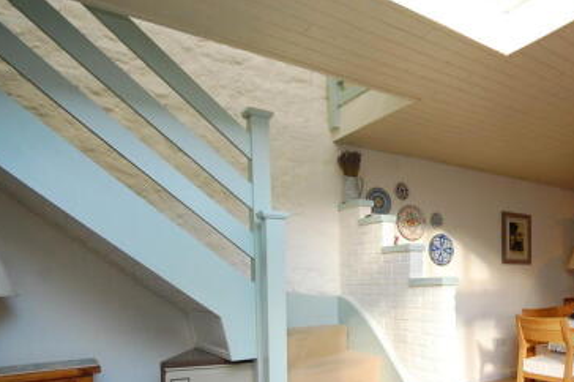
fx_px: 430
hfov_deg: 60.2
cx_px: 484
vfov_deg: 46.4
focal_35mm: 27
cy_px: 279
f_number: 5.6
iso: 800
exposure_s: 1/60
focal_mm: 10
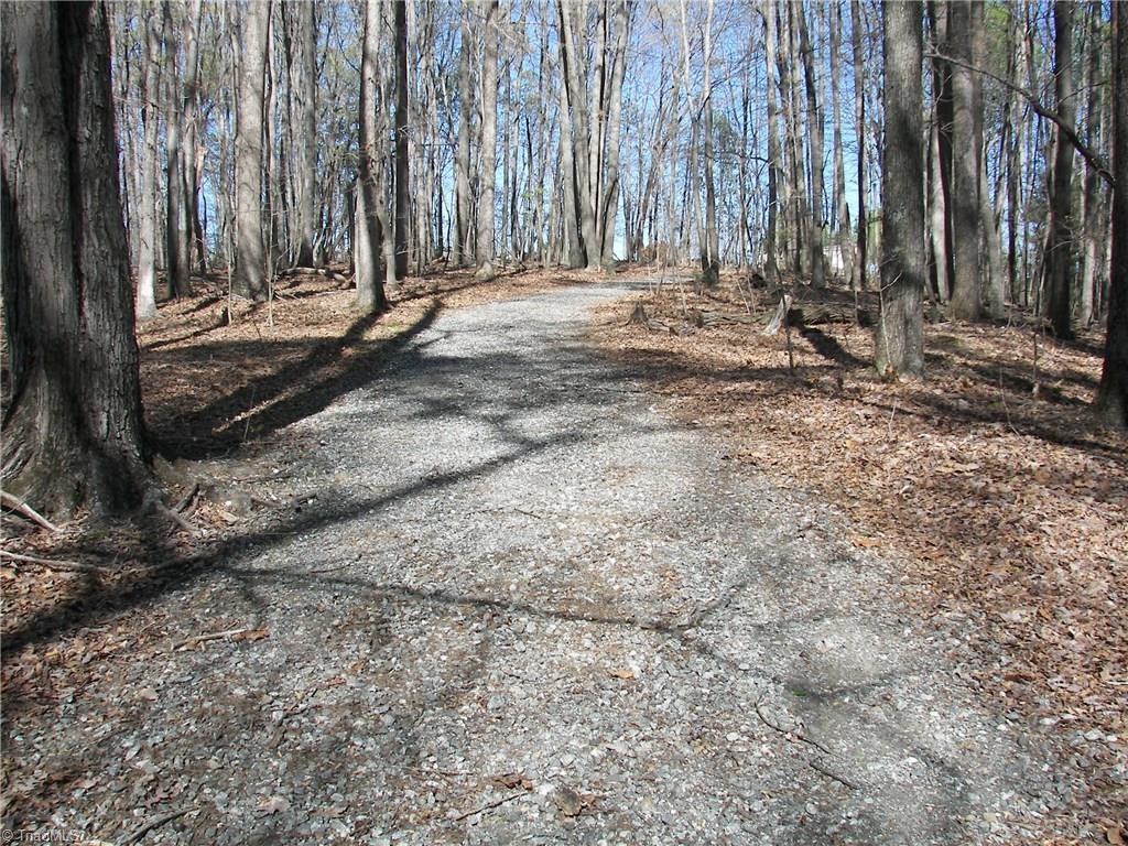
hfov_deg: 51.4
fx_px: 1173
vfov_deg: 39.7
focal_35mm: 36
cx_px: 564
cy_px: 423
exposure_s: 1/400
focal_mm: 6
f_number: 2.8
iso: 50
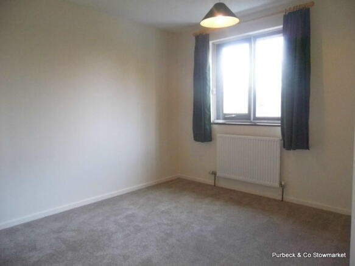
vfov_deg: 54.9
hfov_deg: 69.4
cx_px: 178
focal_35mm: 25
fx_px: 256
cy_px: 133
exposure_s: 1/50
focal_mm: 4.5
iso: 400
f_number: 3
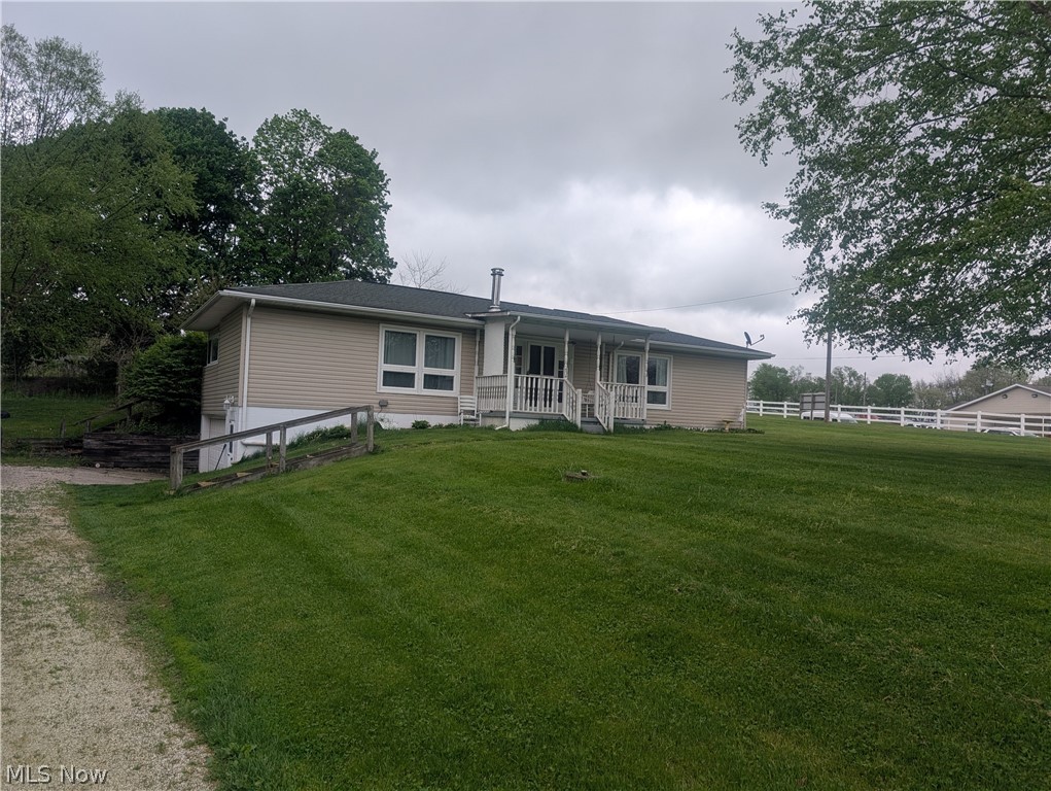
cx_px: 526
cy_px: 396
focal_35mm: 24
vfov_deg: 56.9
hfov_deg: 71.5
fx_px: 729
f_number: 1.68
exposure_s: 1/338
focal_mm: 6.9
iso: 22
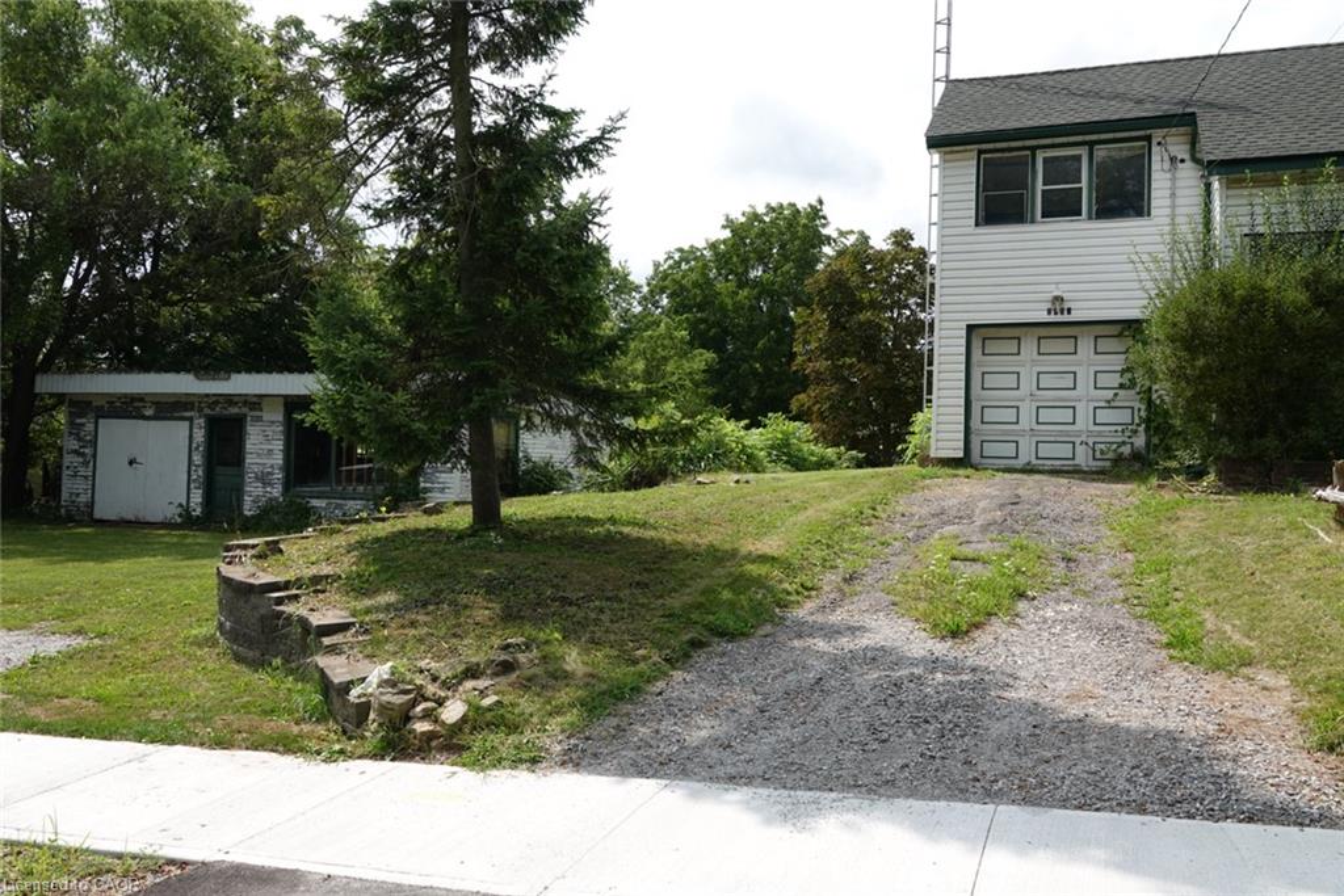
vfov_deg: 45.0
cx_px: 672
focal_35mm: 29
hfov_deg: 63.7
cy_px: 448
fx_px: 1083
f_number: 4
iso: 100
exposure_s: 1/640
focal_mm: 10.59
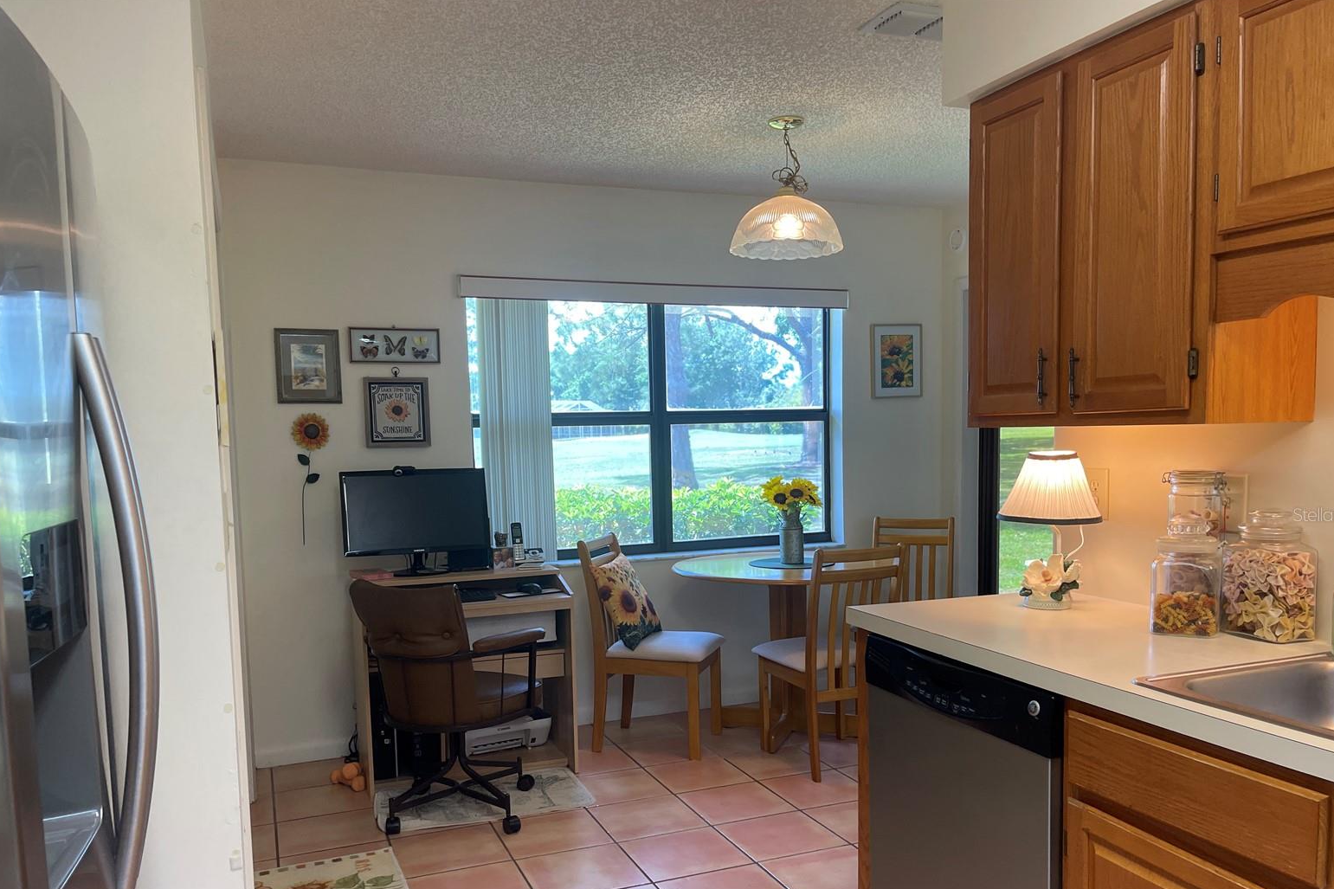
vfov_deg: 47.7
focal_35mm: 27
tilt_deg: -6.6
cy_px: 514
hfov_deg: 67.4
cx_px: 682
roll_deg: +1.6
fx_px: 1000
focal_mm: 5.1
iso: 100
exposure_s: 1/120
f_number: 1.6
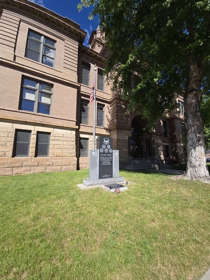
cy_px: 140
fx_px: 105
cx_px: 105
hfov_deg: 89.9
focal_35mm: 13
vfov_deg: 106.2
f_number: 2.2
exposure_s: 1/1672
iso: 50
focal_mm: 2.2
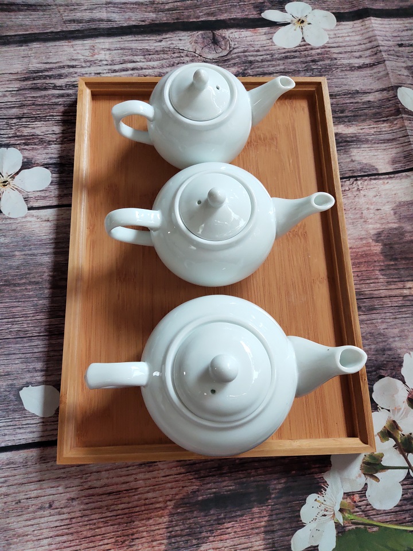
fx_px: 398
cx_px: 206
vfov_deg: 69.4
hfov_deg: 54.9
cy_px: 276
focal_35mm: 25
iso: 198
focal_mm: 4.71
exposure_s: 1/100
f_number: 1.7
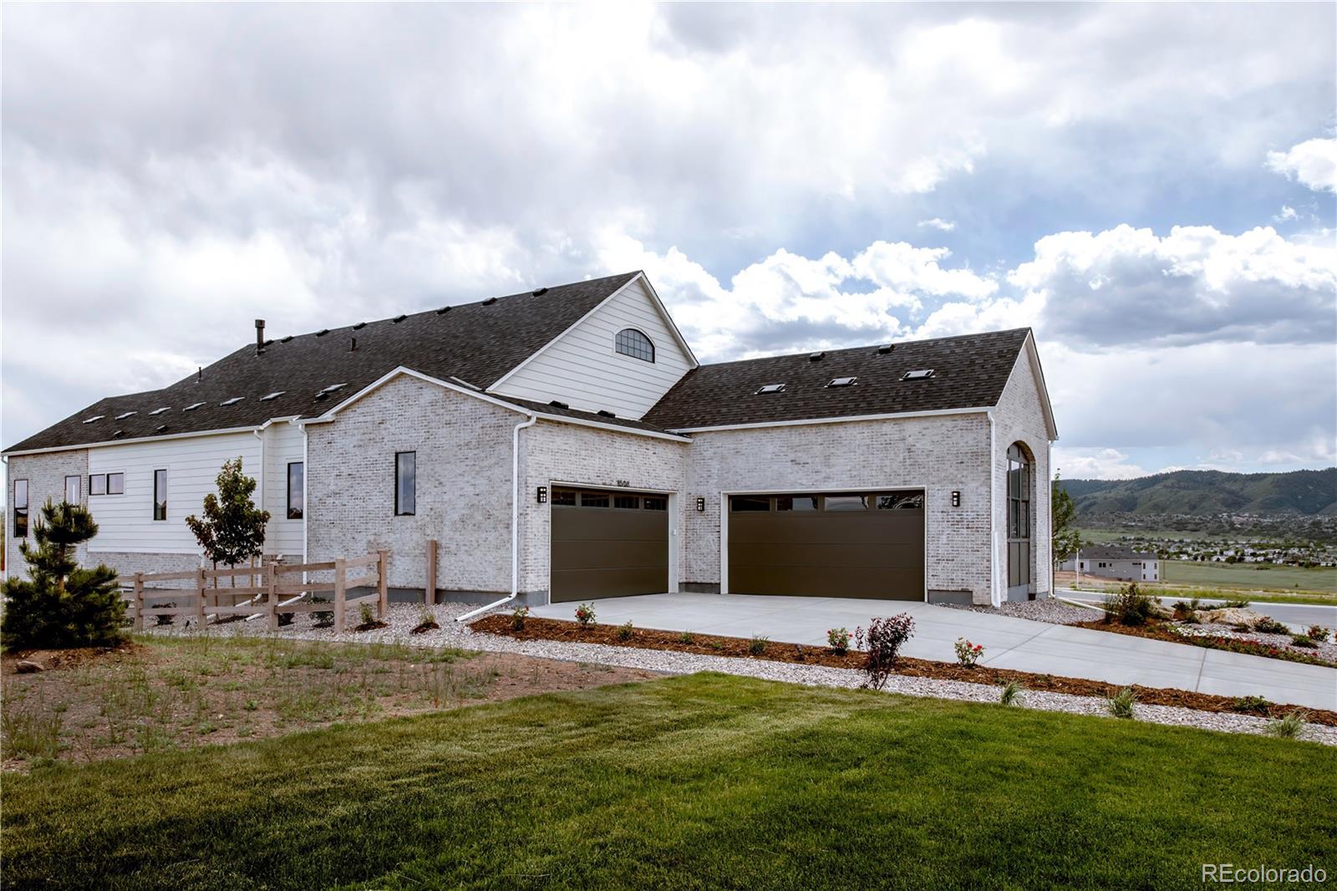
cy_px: 446
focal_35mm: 24
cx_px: 668
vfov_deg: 53.1
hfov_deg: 73.8
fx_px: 891
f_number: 11
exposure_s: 1/500
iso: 125
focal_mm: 24
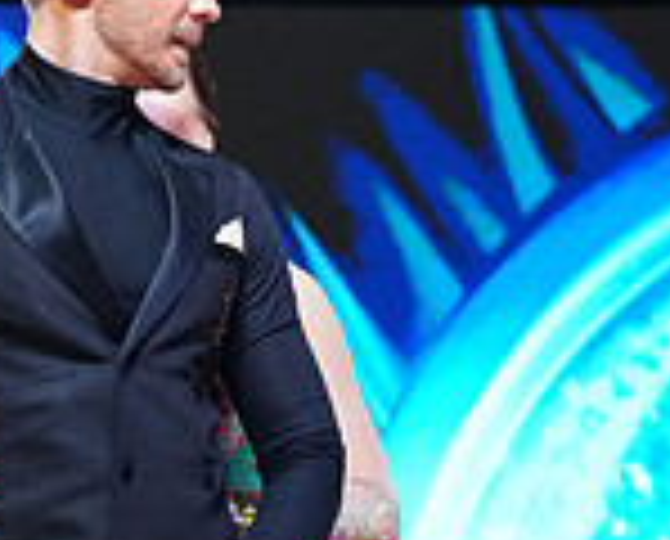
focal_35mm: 255
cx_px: 299
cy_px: 868
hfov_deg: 7.6
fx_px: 5070
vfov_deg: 6.0
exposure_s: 1/250
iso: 2500
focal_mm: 70
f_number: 4
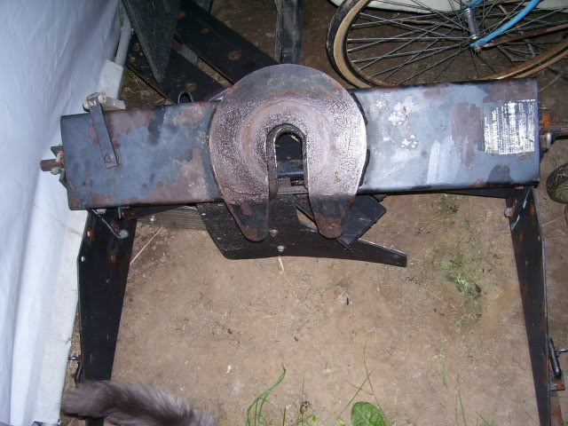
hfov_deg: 54.0
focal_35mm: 34
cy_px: 213
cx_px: 284
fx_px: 558
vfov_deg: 41.8
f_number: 2.7
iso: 80
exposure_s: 1/60
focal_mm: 5.6
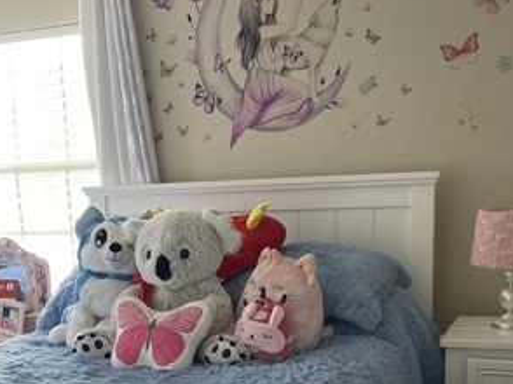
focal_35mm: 59
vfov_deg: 23.9
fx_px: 874
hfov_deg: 32.4
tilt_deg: -12.9
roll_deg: +3.5
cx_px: 156
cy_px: 367
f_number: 1.6
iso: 160
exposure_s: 1/60
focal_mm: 4.2
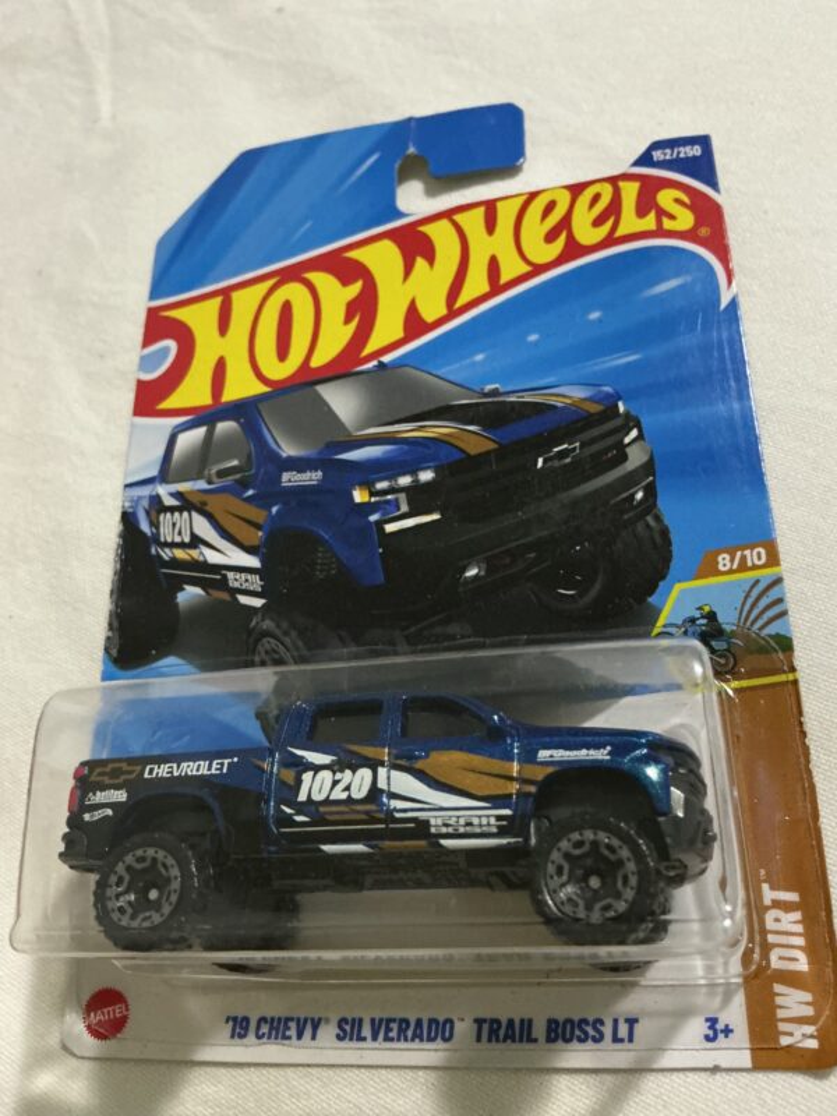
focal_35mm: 29
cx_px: 418
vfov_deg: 61.7
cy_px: 558
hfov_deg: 48.2
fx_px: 935
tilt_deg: -56.9
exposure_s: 1/30
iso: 500
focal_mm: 3
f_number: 1.8
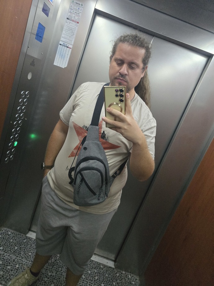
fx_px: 190
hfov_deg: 58.9
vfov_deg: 73.9
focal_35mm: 23
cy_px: 143
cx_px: 107
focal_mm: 6.3
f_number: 1.7
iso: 2500
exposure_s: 1/100
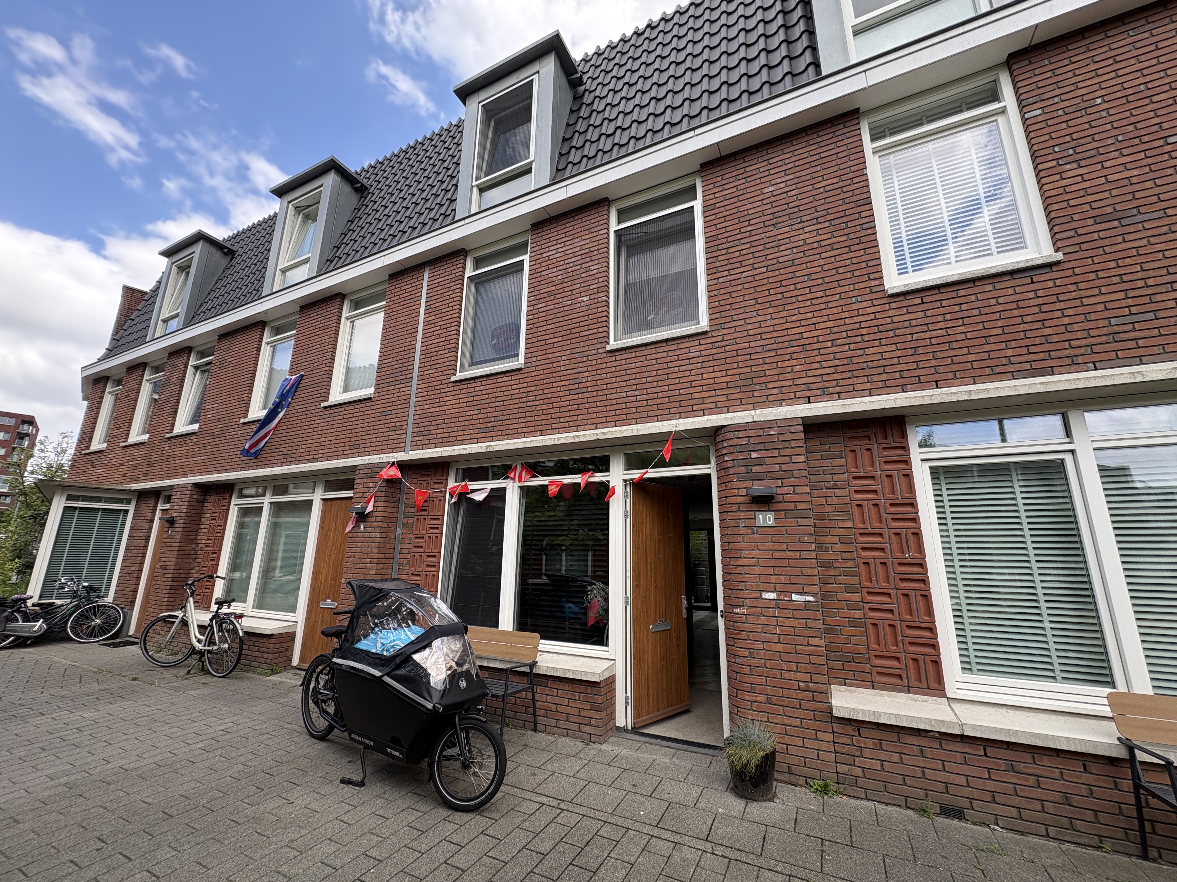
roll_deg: -0.3
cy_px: 441
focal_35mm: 14
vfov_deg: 85.7
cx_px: 588
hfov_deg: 102.1
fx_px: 476
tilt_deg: +14.4
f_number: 2.2
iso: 40
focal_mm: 2.22
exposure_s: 1/264
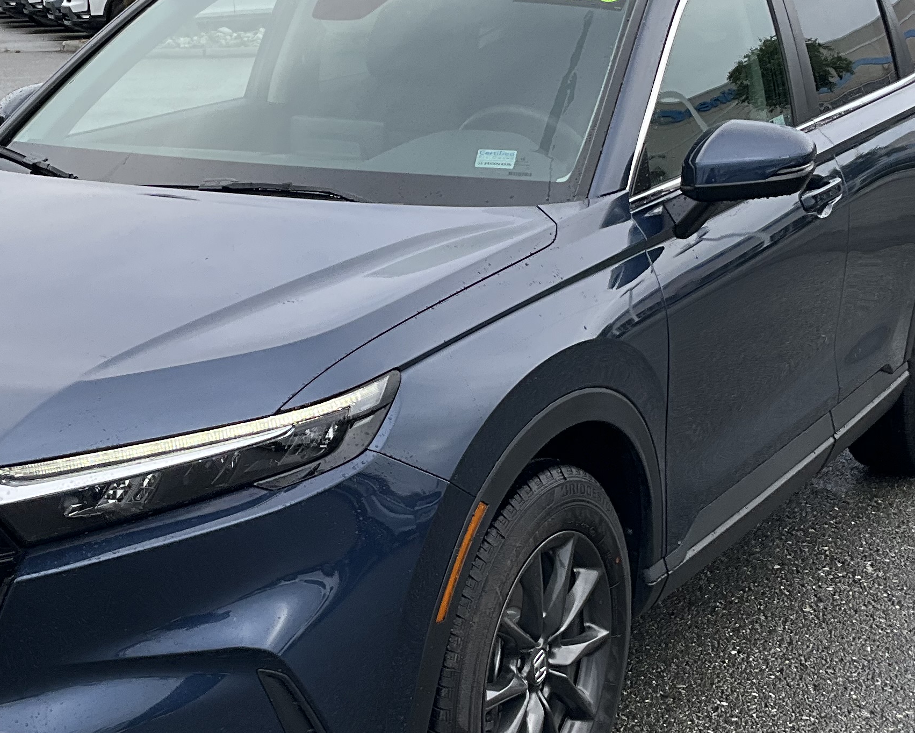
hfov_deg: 28.2
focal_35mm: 67
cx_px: 376
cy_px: 372
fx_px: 1815
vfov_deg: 22.8
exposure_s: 1/446
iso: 25
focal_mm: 3
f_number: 1.8
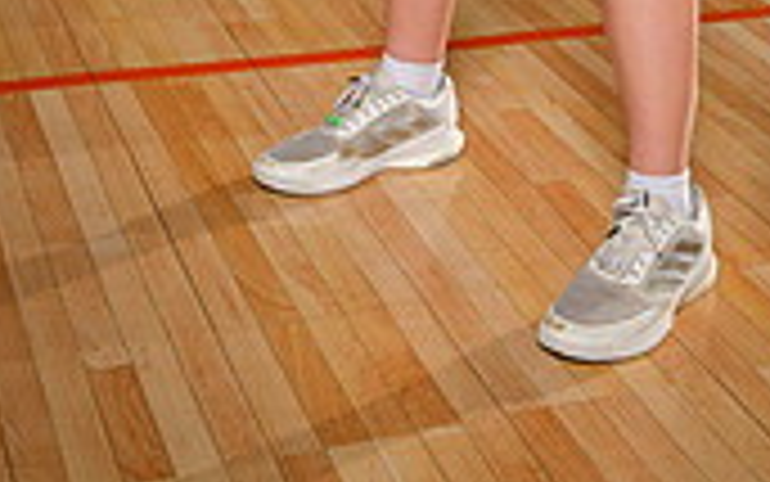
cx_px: 495
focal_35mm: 91
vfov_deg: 12.5
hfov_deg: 22.7
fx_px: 1910
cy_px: -514
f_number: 7.1
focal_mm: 34
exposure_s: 1/320
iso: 1000
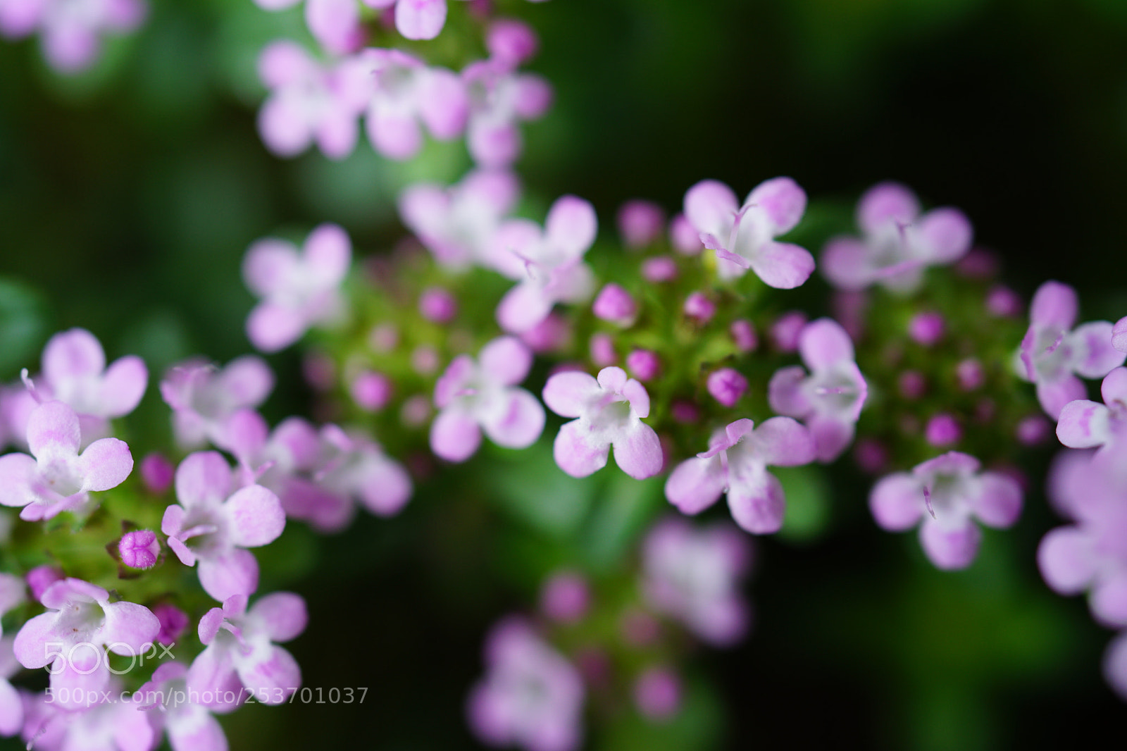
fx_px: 1565
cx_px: 564
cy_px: 376
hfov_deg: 39.6
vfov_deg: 27.0
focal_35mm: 50
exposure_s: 1/60
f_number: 2.8
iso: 320
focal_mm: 50
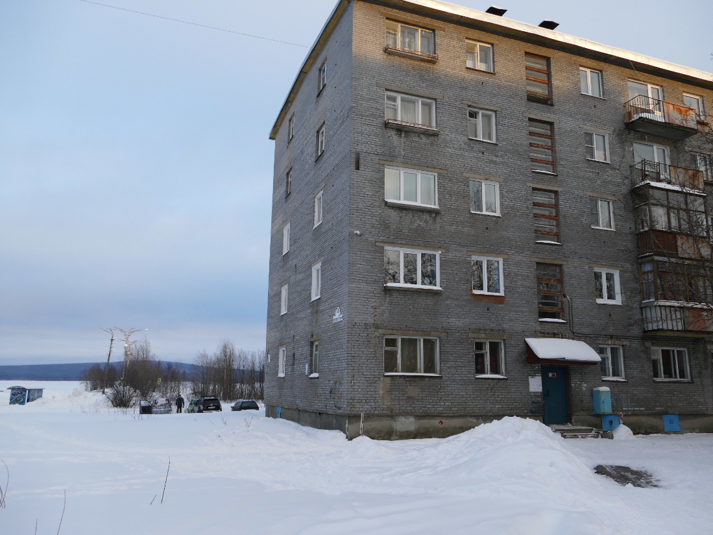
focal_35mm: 28
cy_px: 260
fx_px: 577
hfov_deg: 63.4
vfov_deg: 49.7
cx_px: 365
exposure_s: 1/500
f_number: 2.8
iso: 125
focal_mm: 9.12
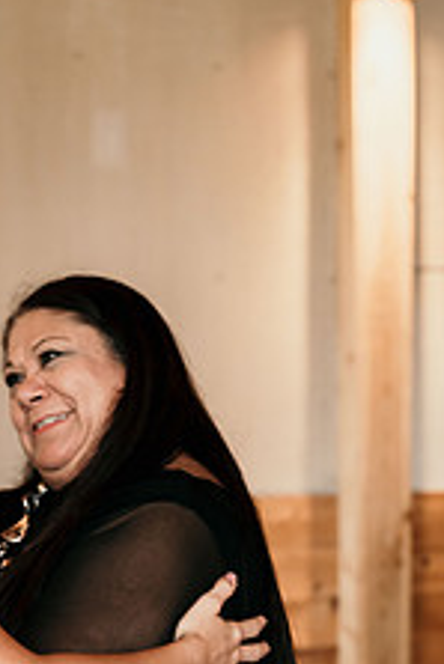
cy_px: 557
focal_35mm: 101
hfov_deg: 13.4
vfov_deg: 19.9
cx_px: 12
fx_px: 1865
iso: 500
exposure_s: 1/80
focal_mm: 50
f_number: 3.2
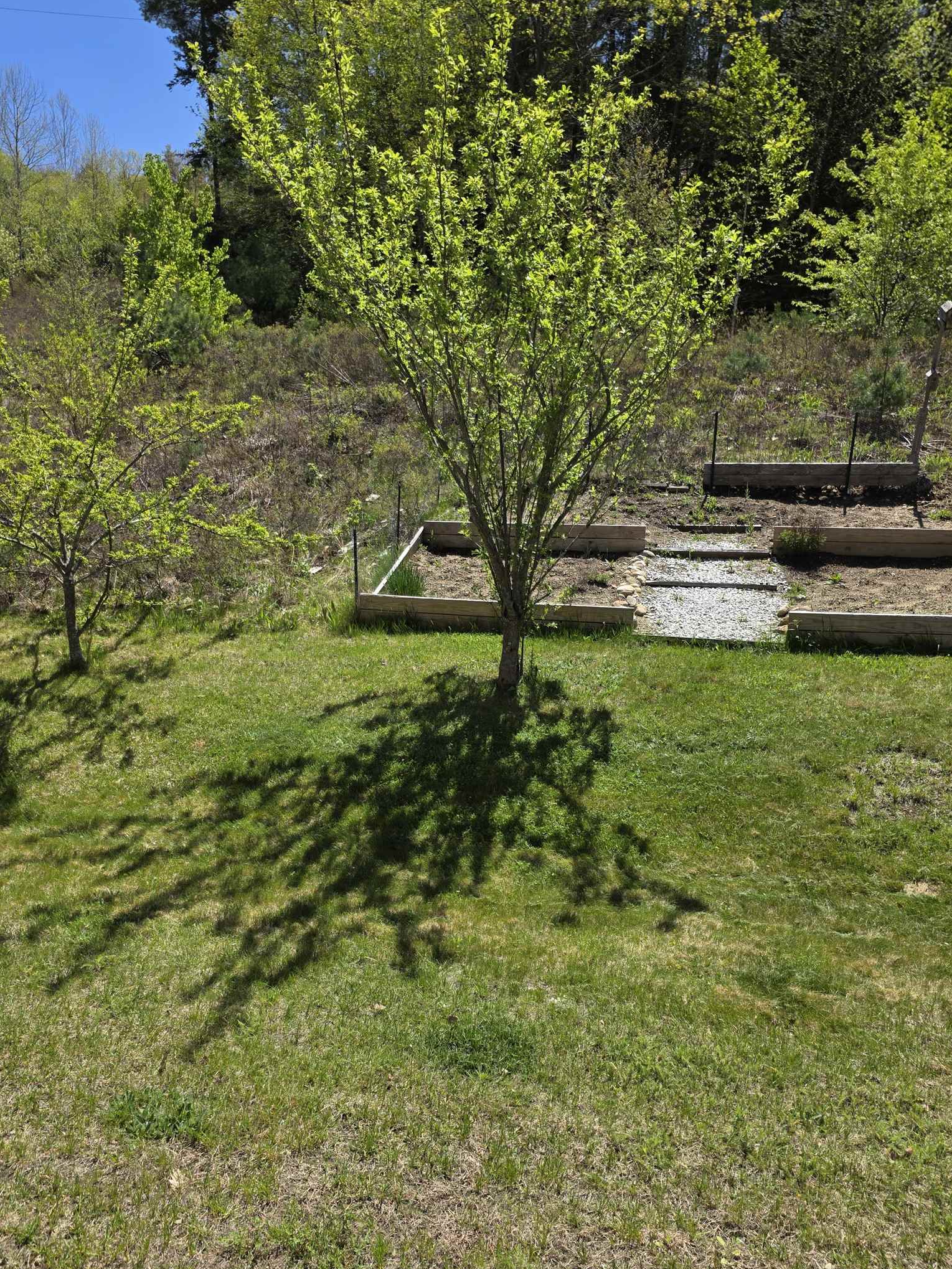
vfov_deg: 67.3
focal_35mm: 26
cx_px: 448
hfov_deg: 53.0
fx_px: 953
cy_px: 666
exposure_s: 1/5608
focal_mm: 6.25
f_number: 1.7
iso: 80
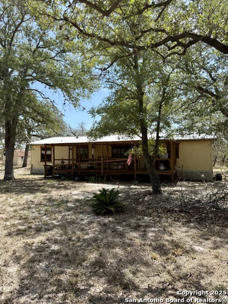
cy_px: 152
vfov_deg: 71.6
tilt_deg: +2.2
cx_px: 114
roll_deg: -0.3
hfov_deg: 56.8
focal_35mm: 24
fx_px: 211
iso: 100
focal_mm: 6.76
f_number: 1.78
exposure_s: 1/2611
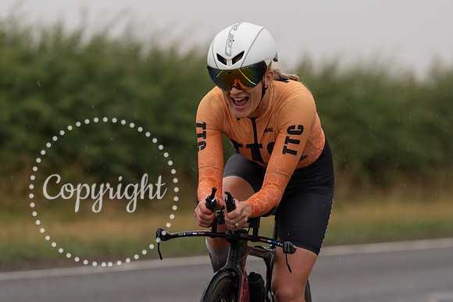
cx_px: 242
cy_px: 155
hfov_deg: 7.4
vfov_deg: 4.9
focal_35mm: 278
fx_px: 3502
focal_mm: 188
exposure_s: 1/1000
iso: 100
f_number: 4
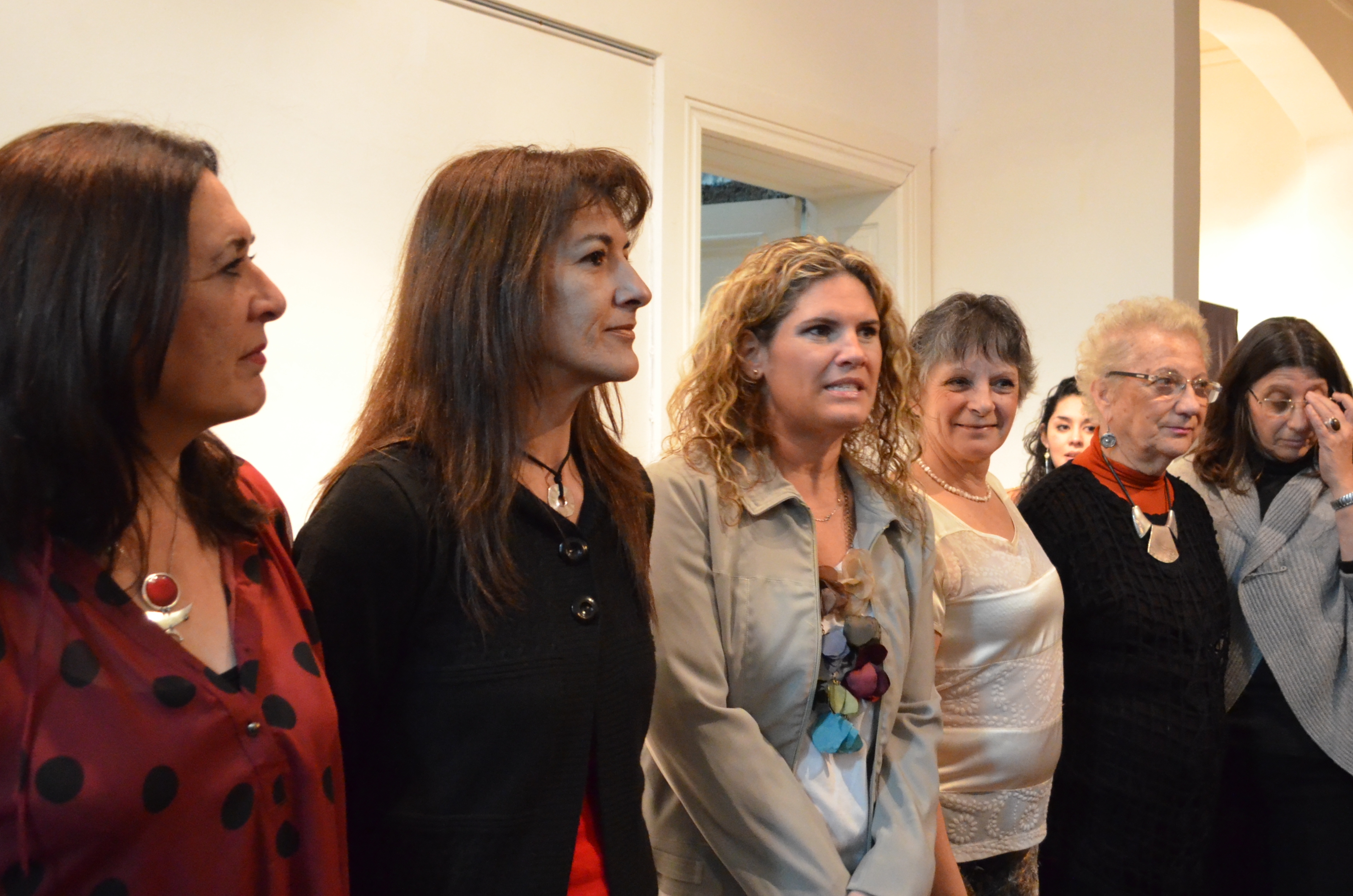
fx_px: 1425
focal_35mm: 38
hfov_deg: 50.7
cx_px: 751
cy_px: 451
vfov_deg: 34.9
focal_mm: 18
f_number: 3.5
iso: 3200
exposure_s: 1/40
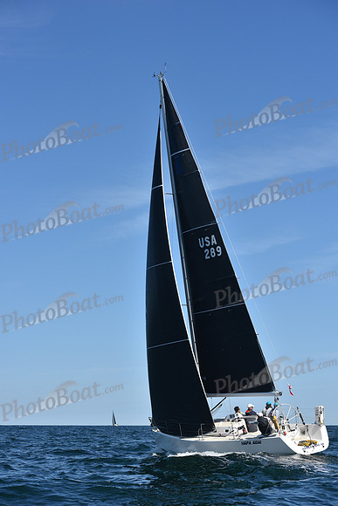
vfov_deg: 28.8
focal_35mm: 70
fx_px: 985
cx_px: 169
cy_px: 253
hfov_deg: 19.5
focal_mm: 70
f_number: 7.1
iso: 250
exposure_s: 1/1600
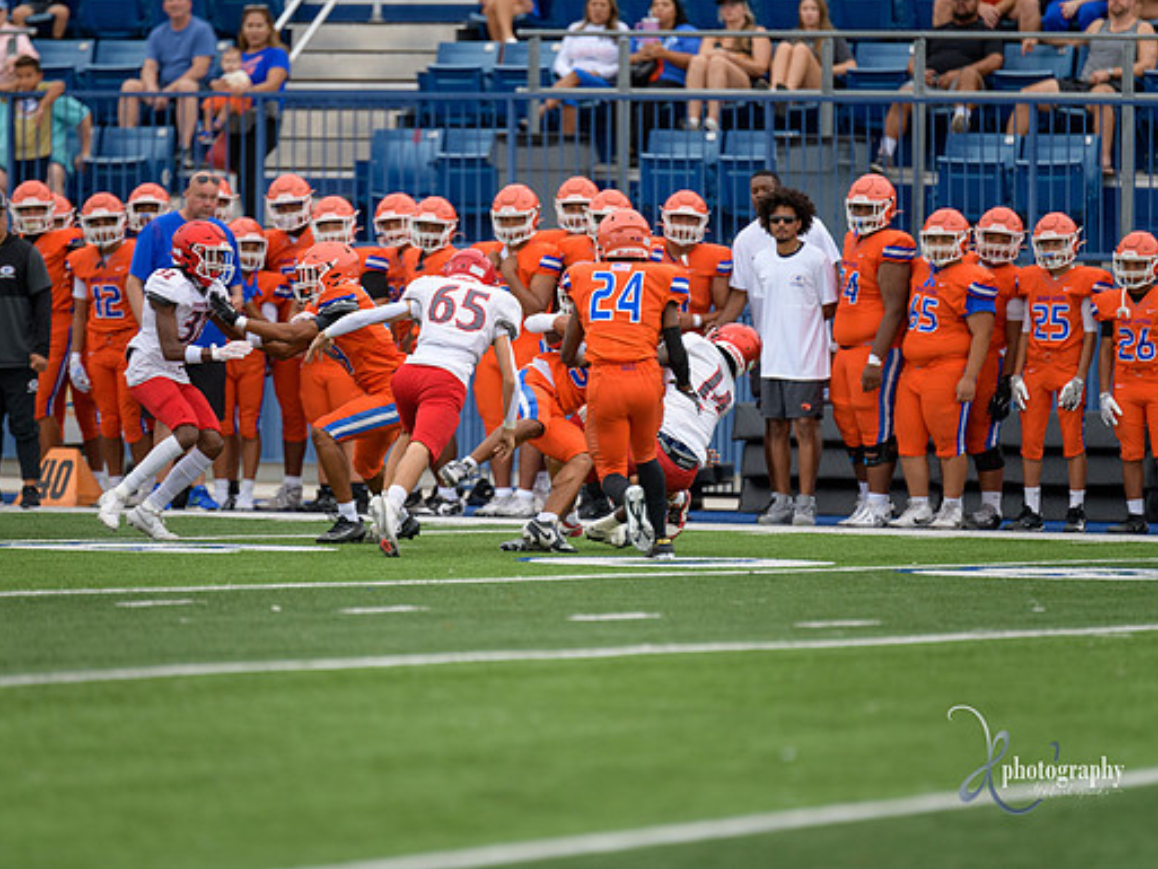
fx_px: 10908
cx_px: 535
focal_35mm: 326
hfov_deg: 6.1
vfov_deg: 4.6
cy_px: 434
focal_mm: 300
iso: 800
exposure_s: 1/800
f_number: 2.8
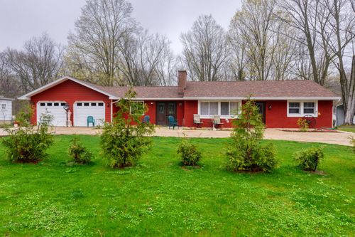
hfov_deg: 81.2
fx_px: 207
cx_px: 178
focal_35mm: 21
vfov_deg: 59.5
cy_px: 118
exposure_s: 1/400
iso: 640
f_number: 5
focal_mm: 21
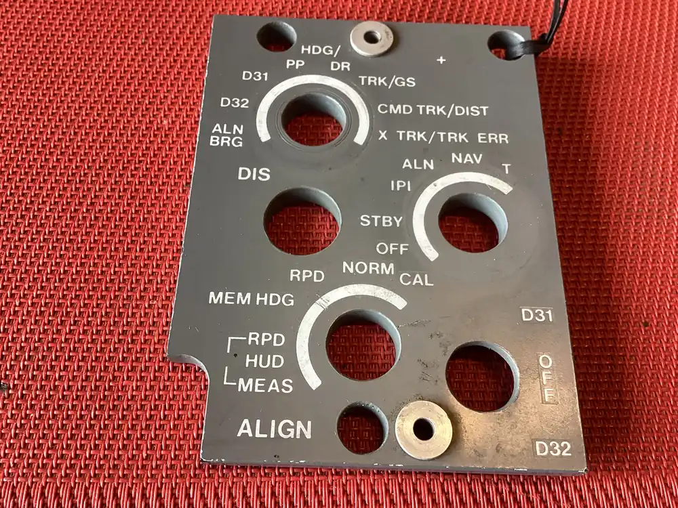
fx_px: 607
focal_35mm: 31
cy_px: 254
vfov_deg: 45.4
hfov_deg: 58.4
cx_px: 339
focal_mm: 3.3
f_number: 2.4
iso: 100
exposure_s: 1/50
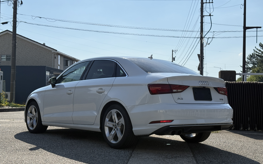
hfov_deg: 39.6
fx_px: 366
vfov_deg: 25.3
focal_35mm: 51
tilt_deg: +1.3
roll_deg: -0.7
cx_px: 131
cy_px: 85
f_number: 1.78
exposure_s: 1/9901
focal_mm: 6.76
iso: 80
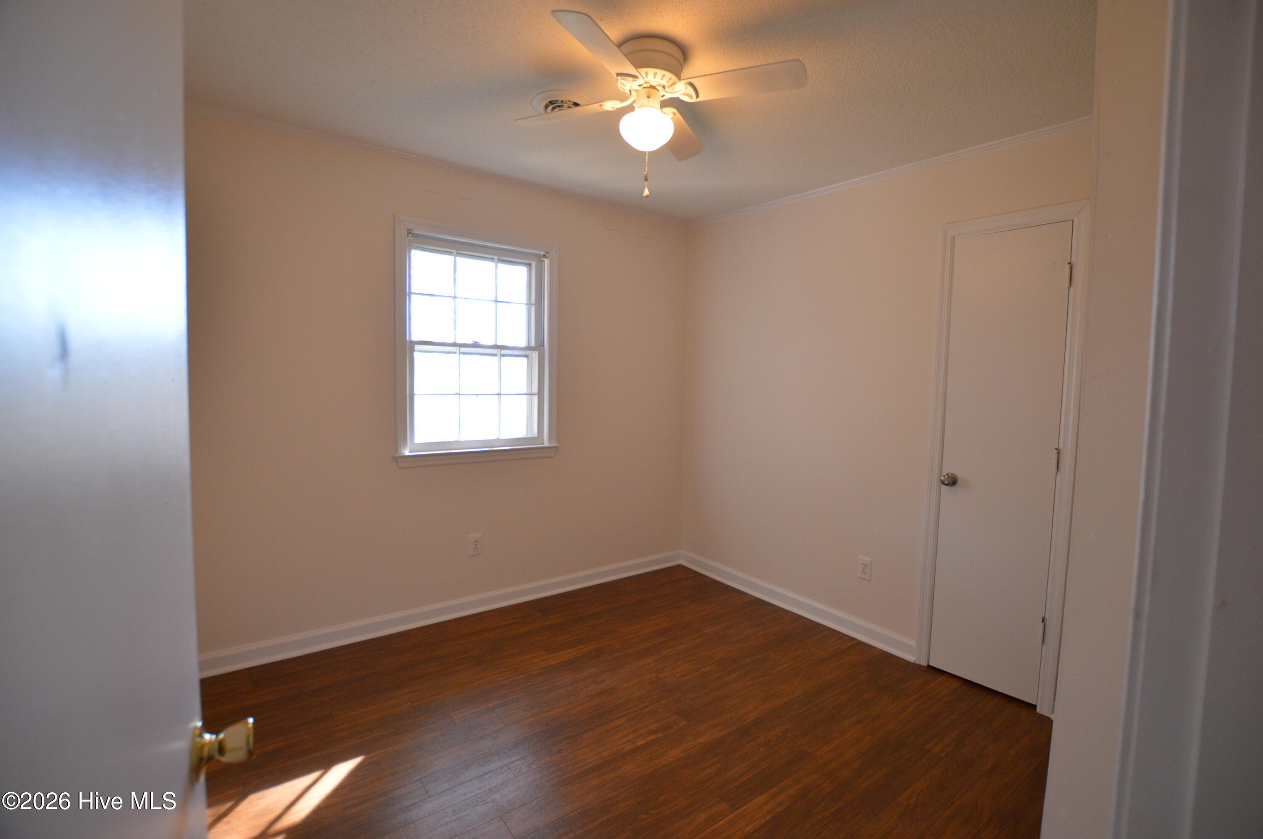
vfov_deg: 77.2
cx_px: 632
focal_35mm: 15
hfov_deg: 100.4
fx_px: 526
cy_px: 420
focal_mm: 10
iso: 500
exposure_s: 1/60
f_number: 3.5
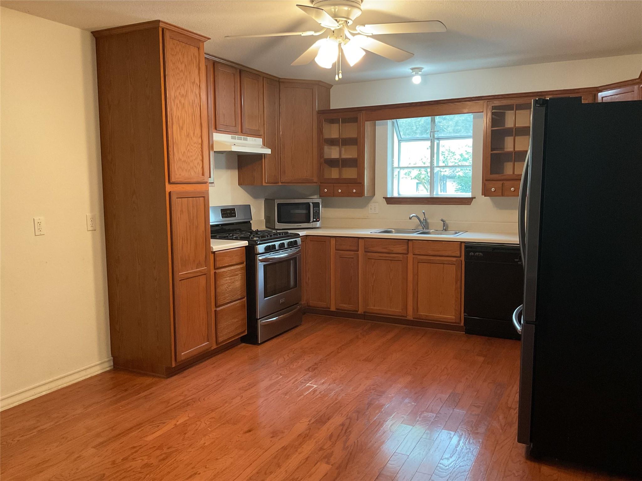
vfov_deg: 48.2
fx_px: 538
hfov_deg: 61.7
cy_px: 240
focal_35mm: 29
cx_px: 321
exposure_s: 1/60
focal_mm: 3
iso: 250
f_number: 1.8
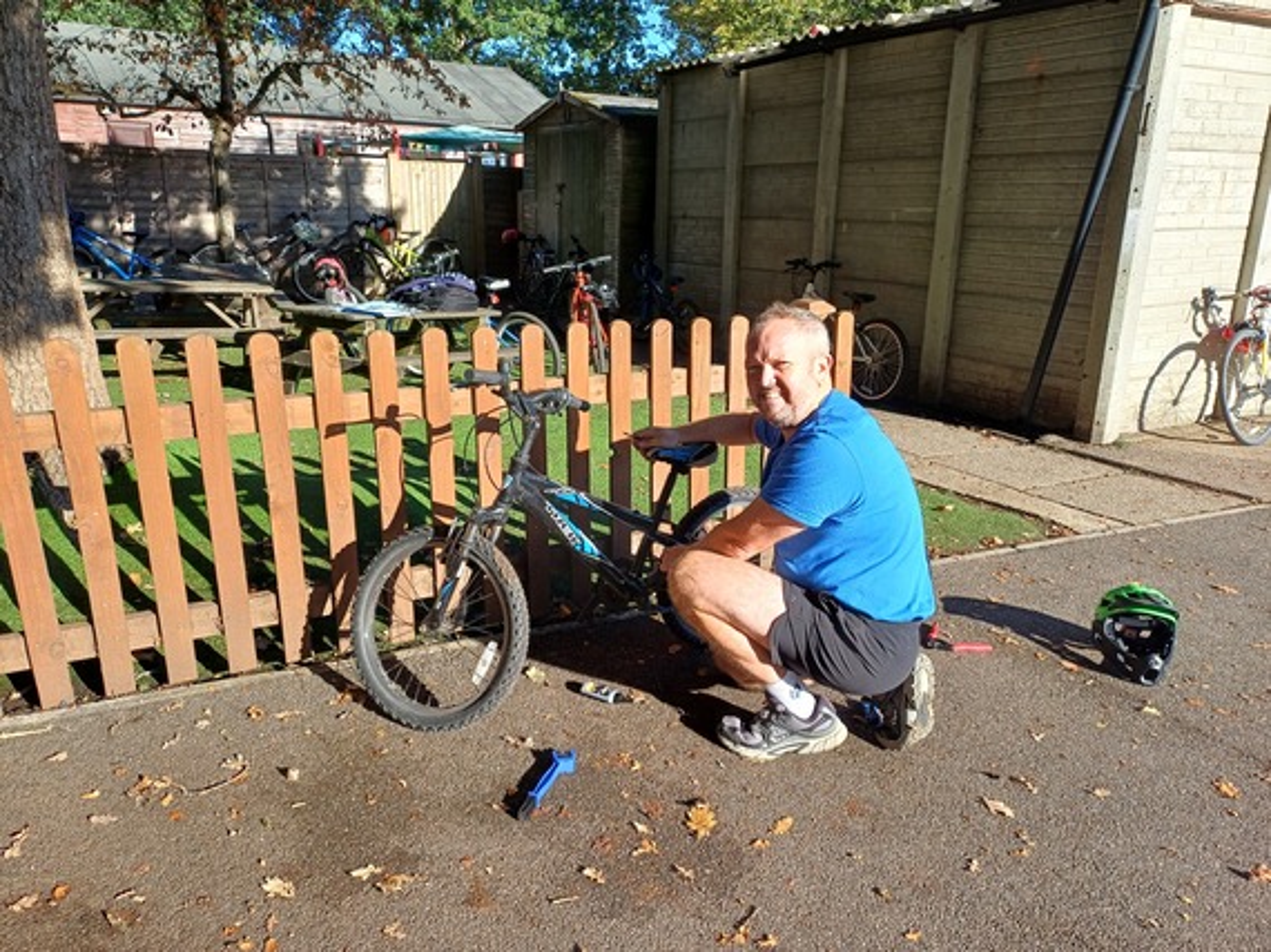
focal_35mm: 25
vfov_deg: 54.8
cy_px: 476
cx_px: 636
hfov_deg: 69.4
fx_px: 918
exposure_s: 1/539
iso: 50
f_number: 1.8
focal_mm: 4.65
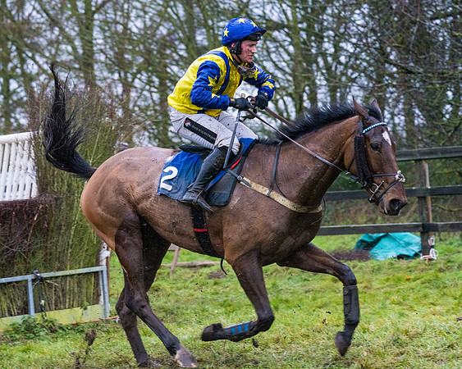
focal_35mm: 152
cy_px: 184
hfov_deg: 12.7
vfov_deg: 10.2
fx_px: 2078
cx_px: 185
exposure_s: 1/500
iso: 5000
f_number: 5
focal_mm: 135
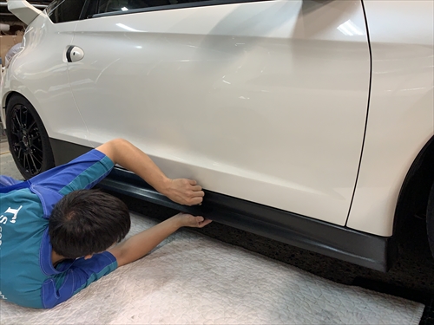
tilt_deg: -16.2
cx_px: 217
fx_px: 326
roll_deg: +5.0
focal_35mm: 26
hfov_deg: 67.3
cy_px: 162
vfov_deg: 53.1
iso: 200
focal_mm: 4.25
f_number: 1.8
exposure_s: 1/46
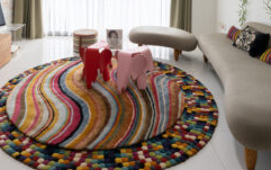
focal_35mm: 33
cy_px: -20
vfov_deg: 33.2
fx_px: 244
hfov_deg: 57.9
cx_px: 117
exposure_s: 1/5
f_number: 11
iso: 100
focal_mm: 13
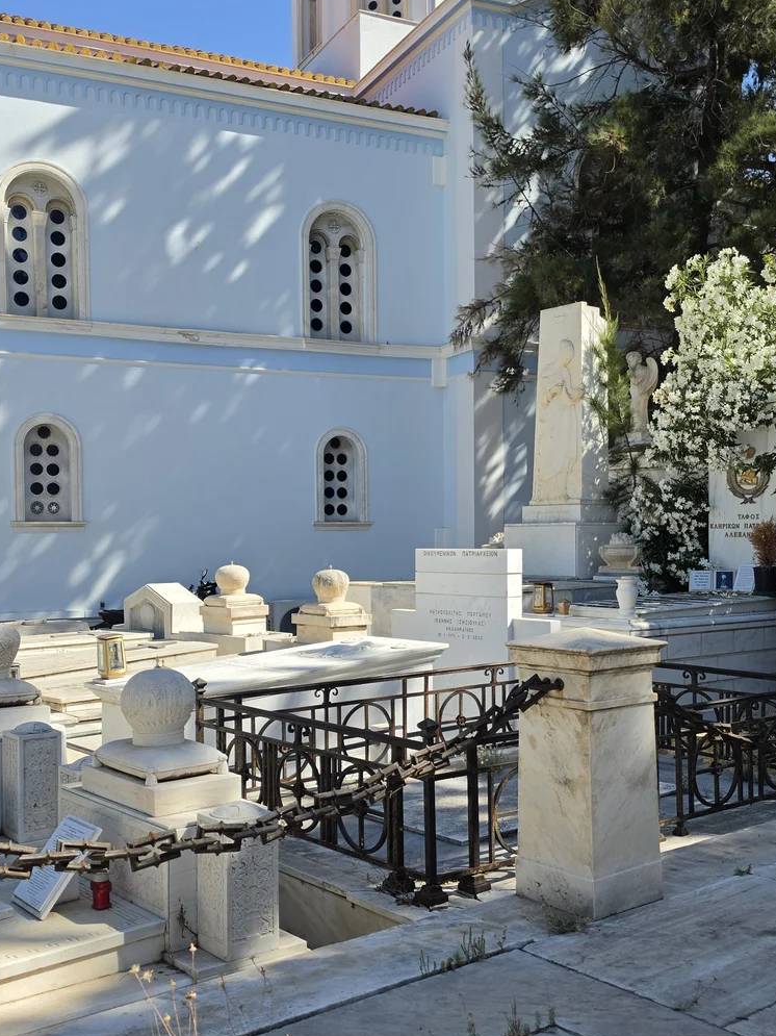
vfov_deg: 50.1
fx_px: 1106
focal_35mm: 37
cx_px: 400
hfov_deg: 38.7
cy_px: 550
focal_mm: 6.5
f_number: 1.4
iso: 64
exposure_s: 1/6352
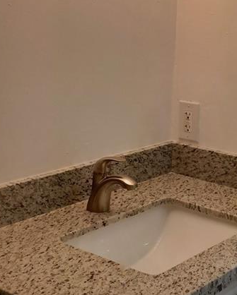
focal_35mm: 70
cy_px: 202
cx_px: 184
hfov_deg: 21.6
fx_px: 613
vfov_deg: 26.9
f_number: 1.8
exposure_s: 1/59
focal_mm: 4.6
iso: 80
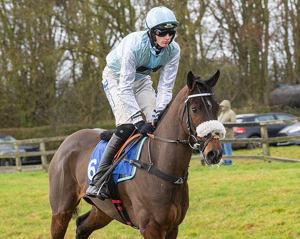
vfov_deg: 8.3
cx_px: 195
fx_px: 1645
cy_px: 114
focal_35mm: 185
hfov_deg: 10.4
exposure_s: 1/500
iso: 800
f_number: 5
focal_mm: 98
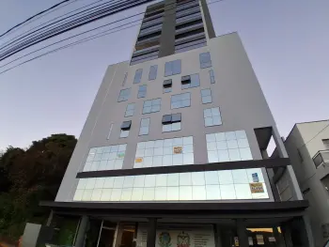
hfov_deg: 91.0
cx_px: 164
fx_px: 162
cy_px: 124
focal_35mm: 17
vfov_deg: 74.8
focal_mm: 1.4
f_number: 2.2
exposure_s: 1/120
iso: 100
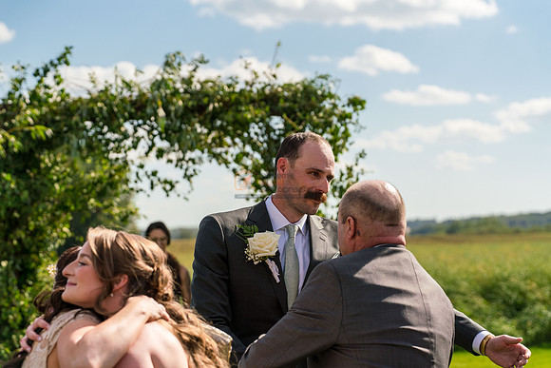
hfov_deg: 22.1
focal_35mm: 92
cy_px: 184
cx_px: 276
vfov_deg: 14.9
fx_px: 1408
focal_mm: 92
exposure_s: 1/3200
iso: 400
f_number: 4.5
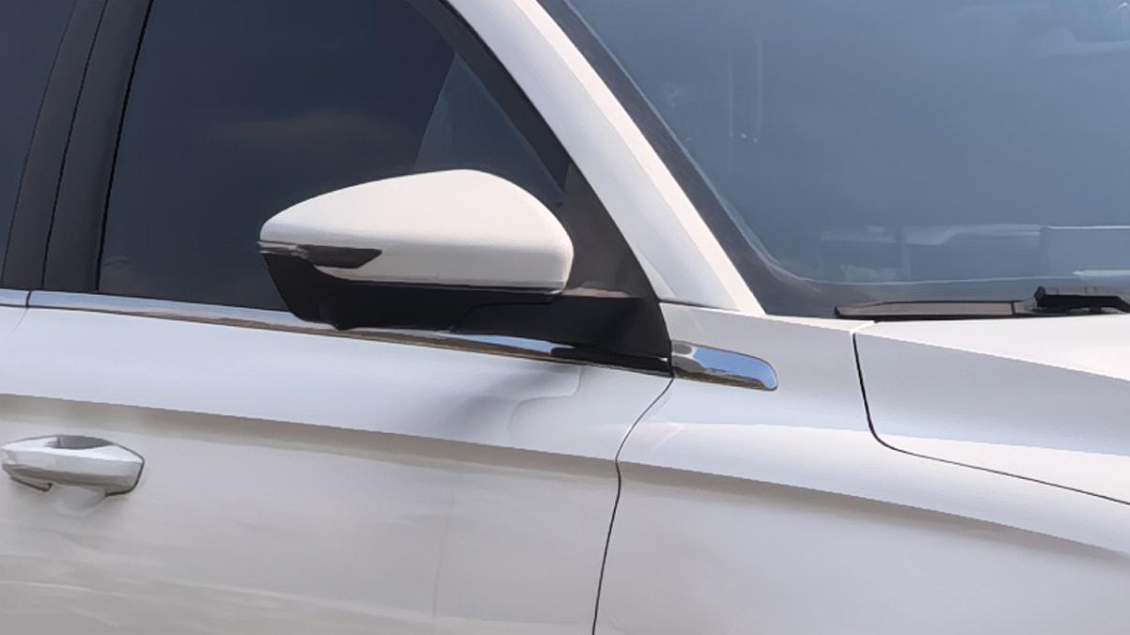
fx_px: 8120
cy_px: 729
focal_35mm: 271
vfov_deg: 4.5
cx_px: 1037
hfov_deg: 7.9
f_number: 2
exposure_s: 1/6173
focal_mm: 6.98
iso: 50
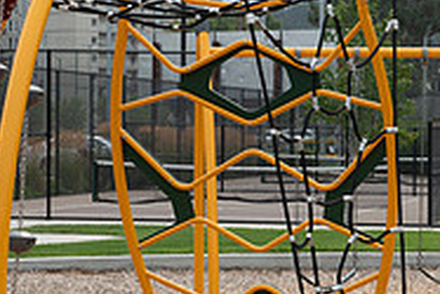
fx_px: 2202
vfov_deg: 7.6
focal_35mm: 180
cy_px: 114
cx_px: 468
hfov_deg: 11.3
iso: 64
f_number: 8
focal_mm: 58
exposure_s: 1/125
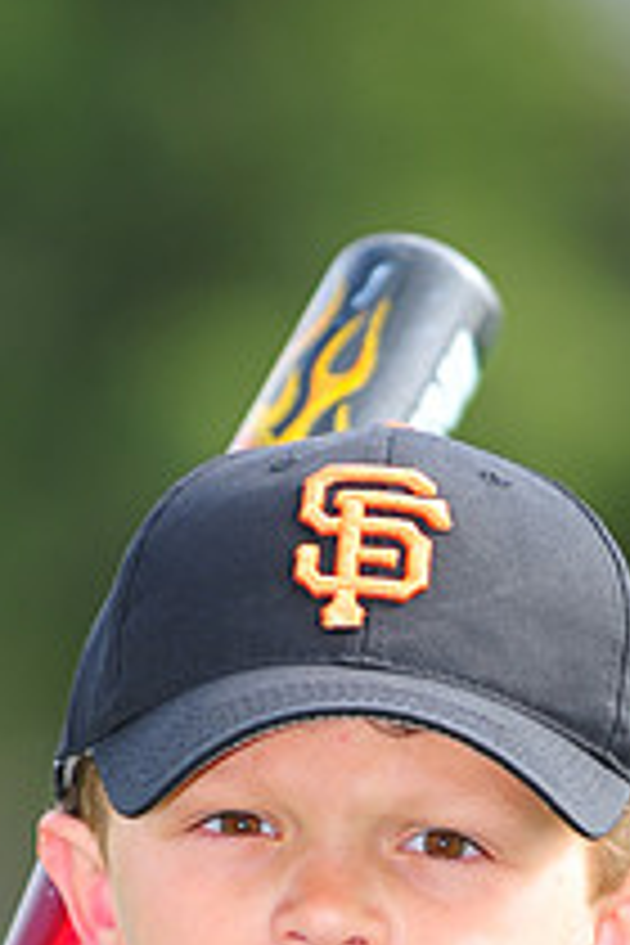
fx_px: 13413
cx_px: 202
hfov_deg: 2.7
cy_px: 1148
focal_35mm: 511
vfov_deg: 4.0
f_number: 4
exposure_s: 1/500
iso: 200
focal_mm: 185
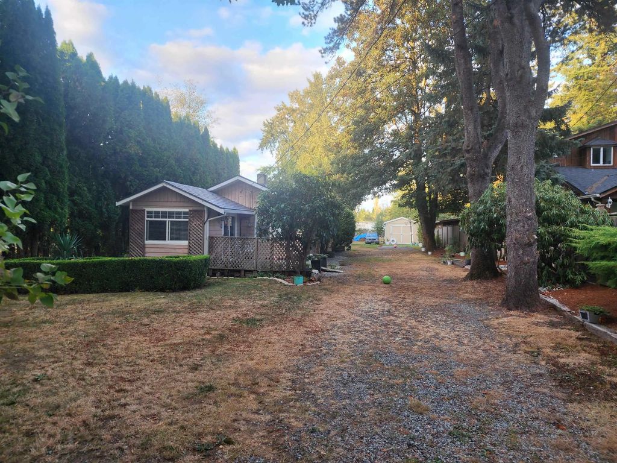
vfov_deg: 58.9
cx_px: 308
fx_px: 410
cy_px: 232
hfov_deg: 73.9
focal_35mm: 23
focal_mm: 6.4
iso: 50
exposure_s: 1/120
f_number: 1.8
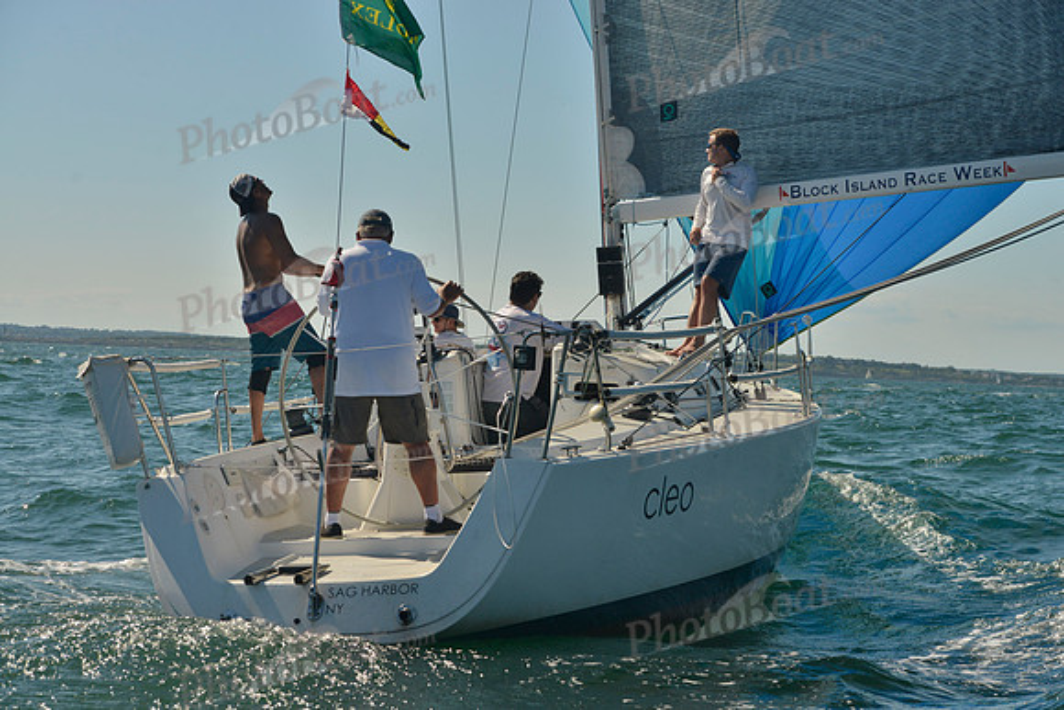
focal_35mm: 70
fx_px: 2069
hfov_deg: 28.8
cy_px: 355
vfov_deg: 19.5
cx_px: 532
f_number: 7.1
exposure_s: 1/1250
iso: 400
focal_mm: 70
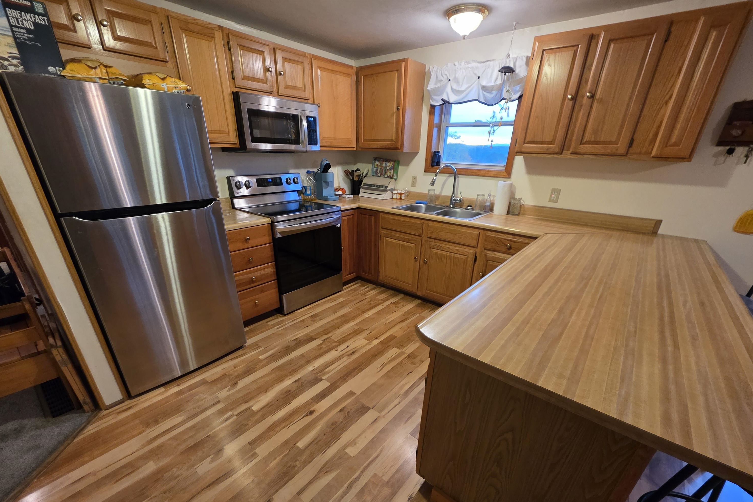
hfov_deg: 104.3
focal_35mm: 14
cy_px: 292
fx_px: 293
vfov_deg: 80.6
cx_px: 376
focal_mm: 2.2
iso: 400
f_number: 1.9
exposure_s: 1/60
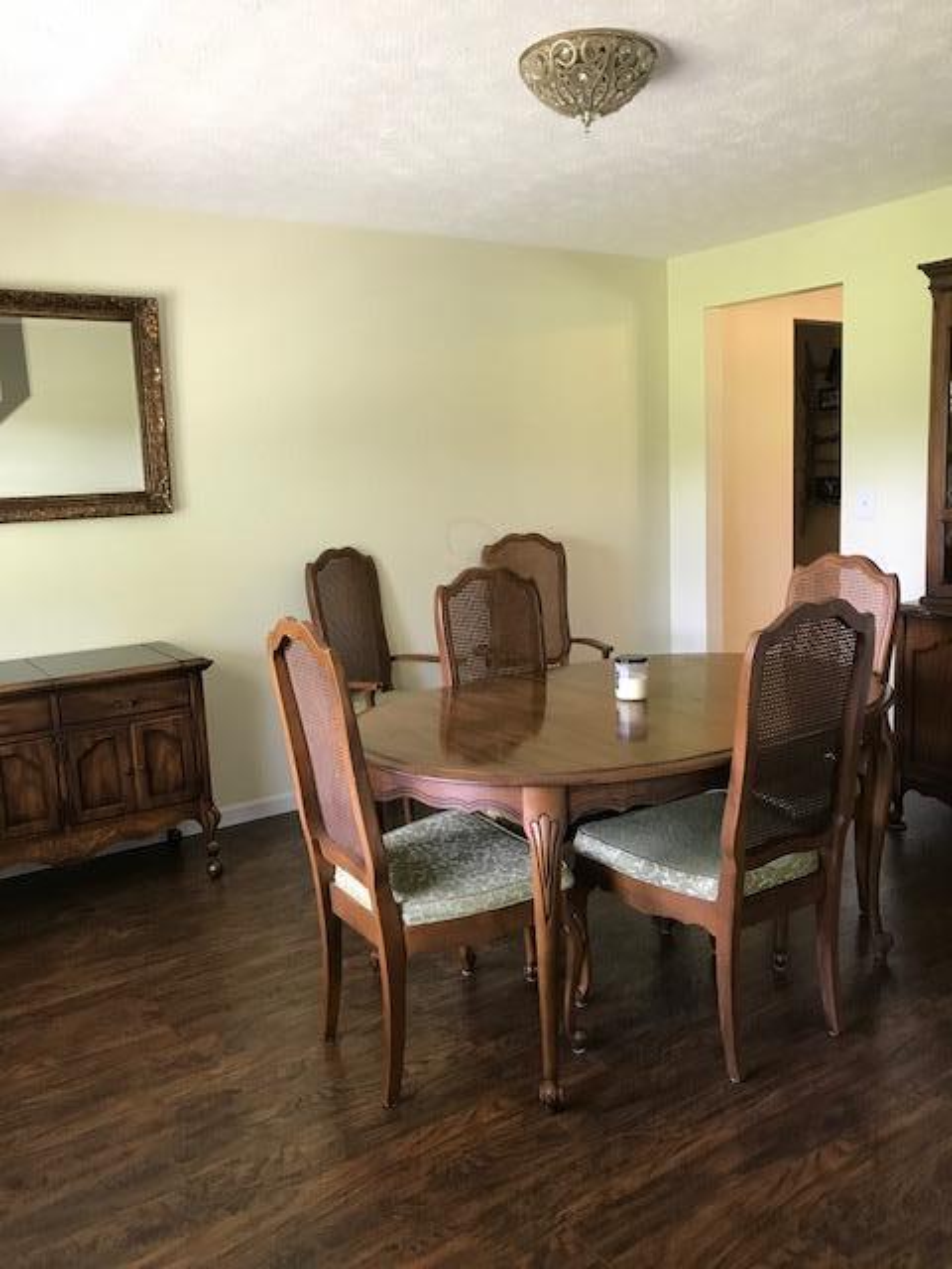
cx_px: 476
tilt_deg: -9.2
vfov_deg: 63.4
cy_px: 634
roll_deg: +3.7
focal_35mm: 28
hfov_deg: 49.7
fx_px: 1027
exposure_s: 1/15
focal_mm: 3.99
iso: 40
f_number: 1.8
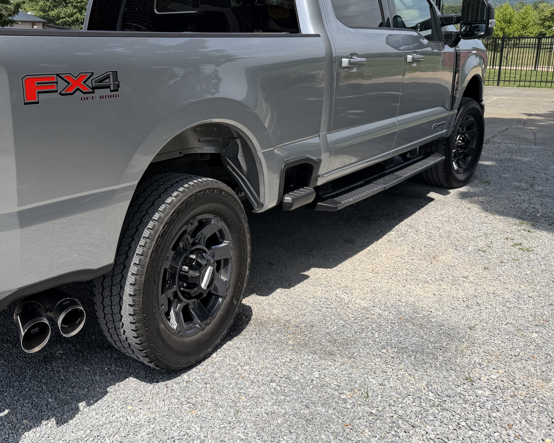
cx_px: 155
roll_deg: -0.2
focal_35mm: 36
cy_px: 175
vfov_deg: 40.9
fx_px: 590
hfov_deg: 48.8
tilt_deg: -10.7
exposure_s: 1/3145
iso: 80
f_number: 1.78
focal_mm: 6.76
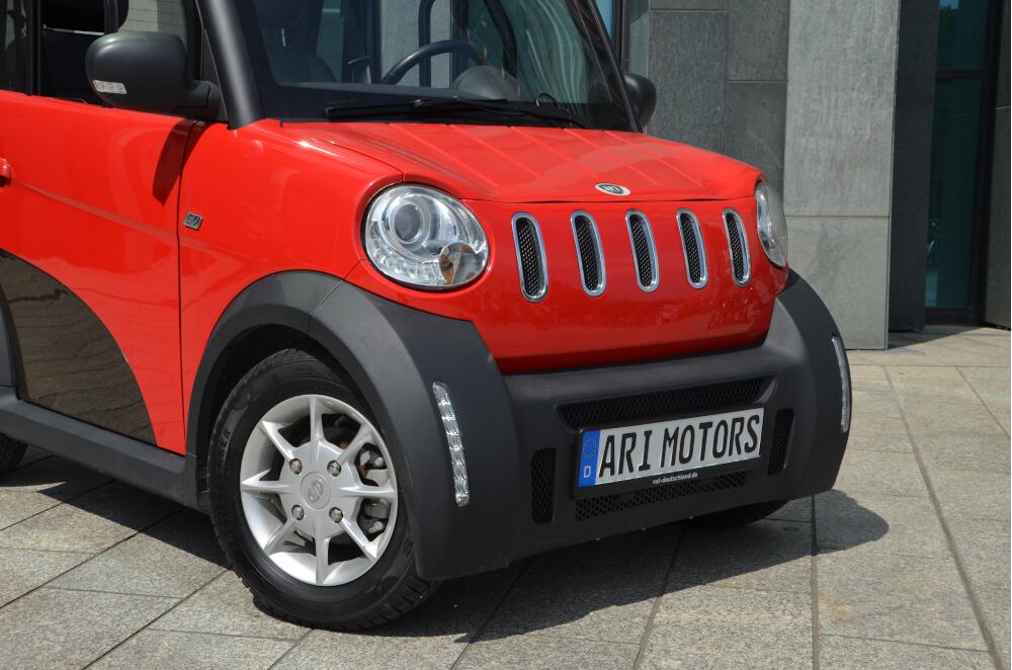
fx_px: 1346
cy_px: 335
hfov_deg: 41.2
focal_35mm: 48
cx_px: 506
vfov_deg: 27.9
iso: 100
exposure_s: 1/320
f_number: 9
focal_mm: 32
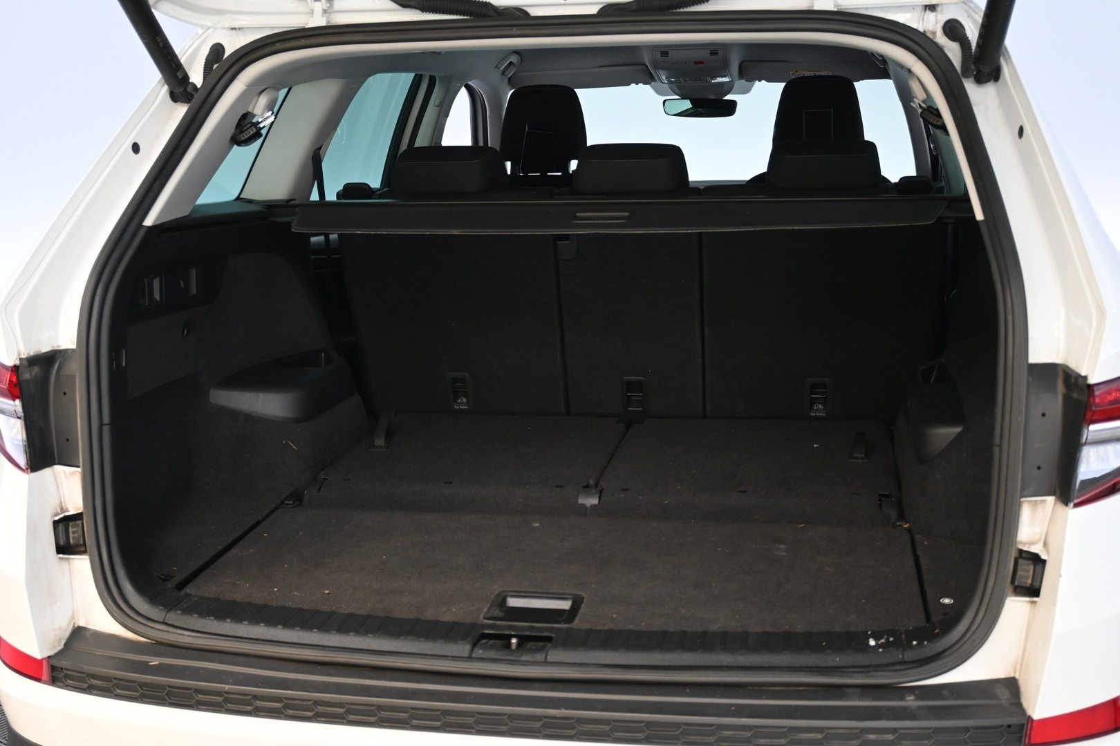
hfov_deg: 47.2
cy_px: 373
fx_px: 1283
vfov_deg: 32.4
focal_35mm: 41
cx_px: 560
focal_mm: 27.5
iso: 1100
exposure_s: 1/40
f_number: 4.5
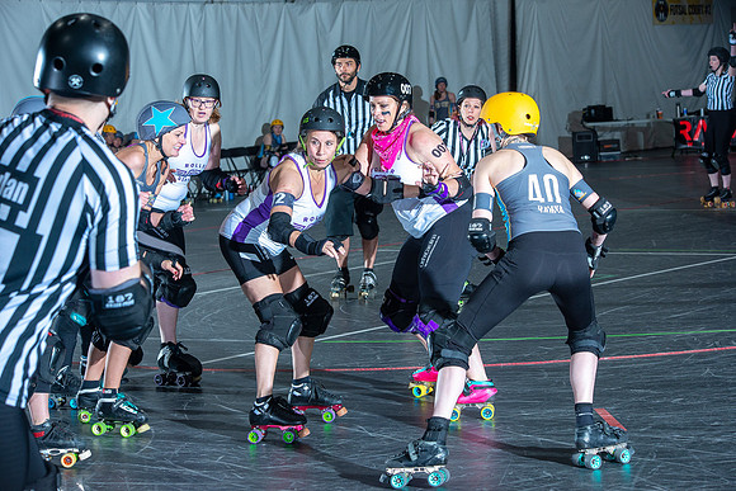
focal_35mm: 100
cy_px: 246
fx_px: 2045
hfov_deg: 20.4
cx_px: 368
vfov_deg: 13.7
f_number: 8
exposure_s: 1/160
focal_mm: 100
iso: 800
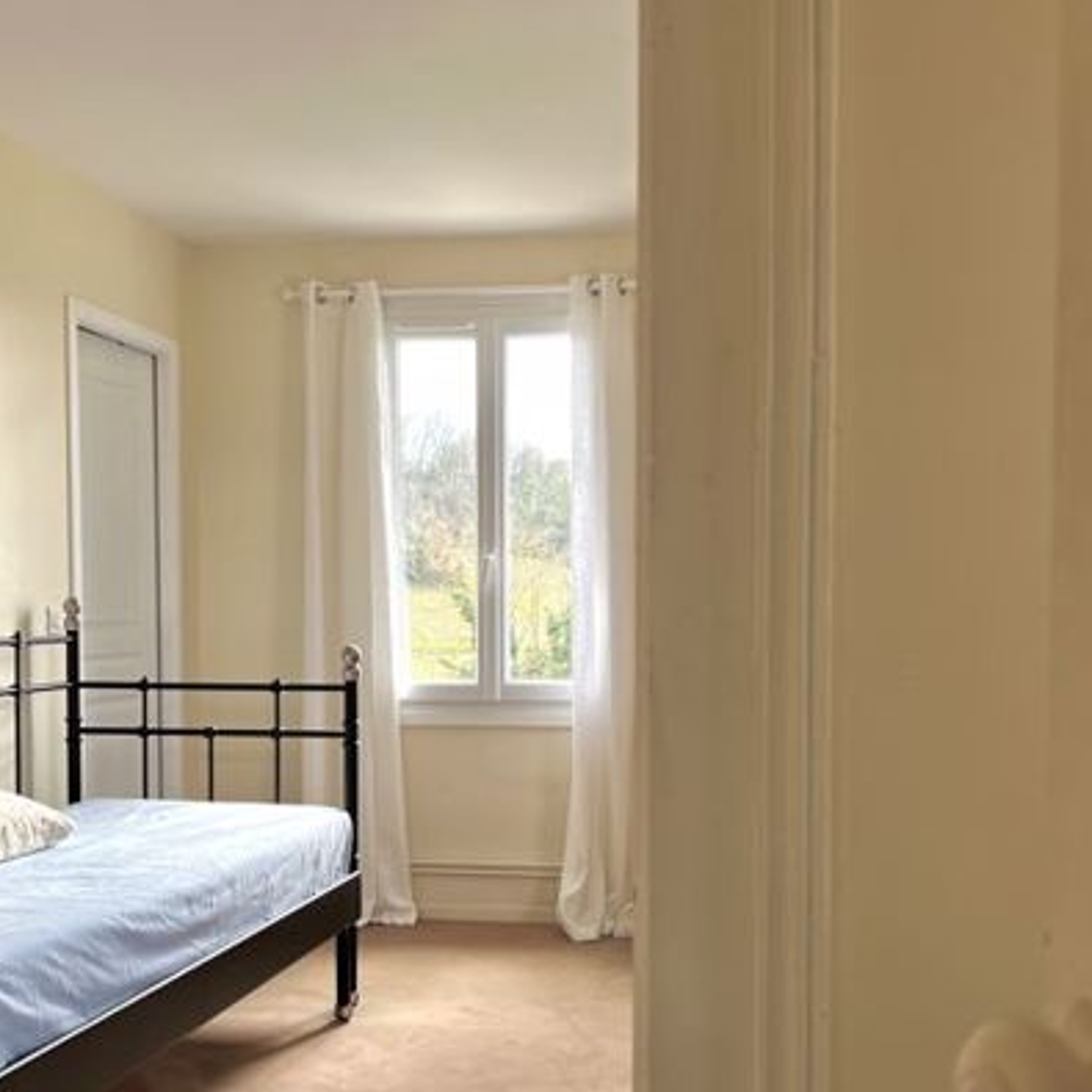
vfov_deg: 40.7
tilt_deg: -3.3
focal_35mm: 41
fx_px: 1463
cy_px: 672
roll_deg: +0.8
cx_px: 568
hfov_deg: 40.9
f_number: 1.5
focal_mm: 5.7
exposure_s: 1/181
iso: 40
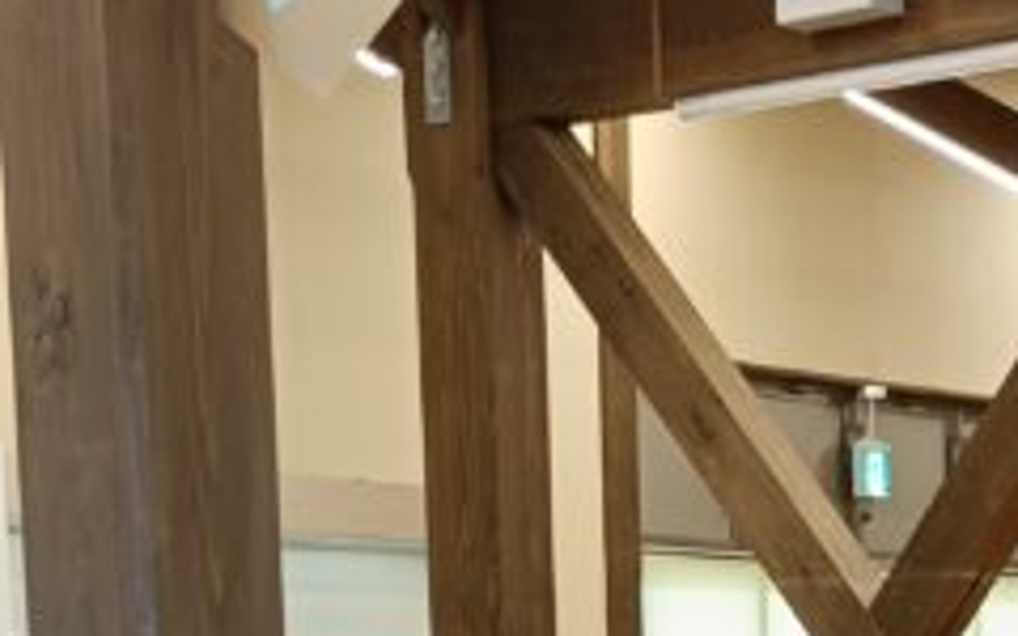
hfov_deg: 18.2
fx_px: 3135
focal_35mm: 113
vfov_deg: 10.7
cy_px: 1217
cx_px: 891
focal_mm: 4.7
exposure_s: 1/50
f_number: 1.7
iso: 320
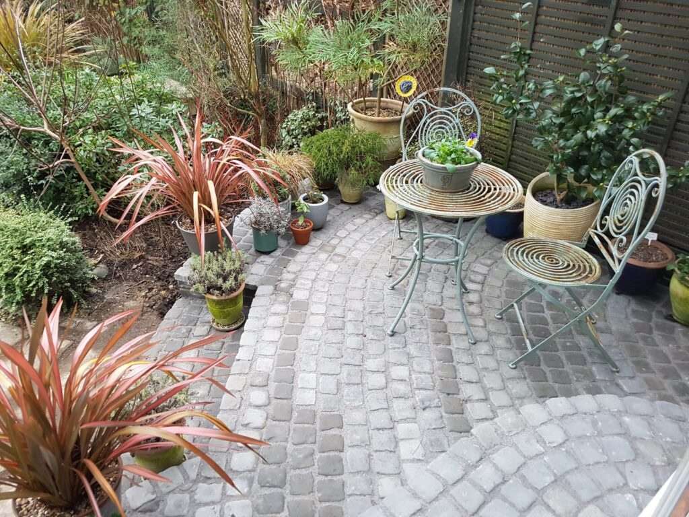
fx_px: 518
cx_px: 344
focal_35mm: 26
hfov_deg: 67.3
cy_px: 258
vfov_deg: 53.1
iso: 160
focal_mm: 4.2
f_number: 1.7
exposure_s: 1/50
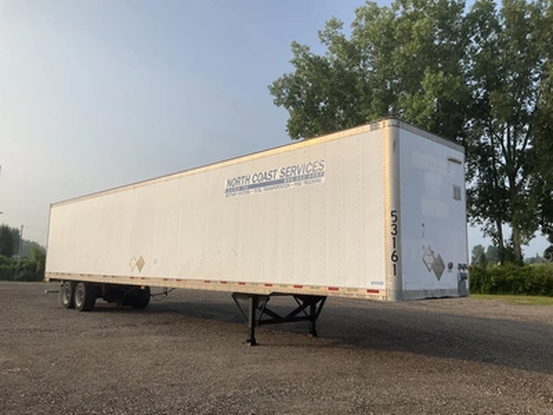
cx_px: 276
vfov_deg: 48.2
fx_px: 463
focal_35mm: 29
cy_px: 208
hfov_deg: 61.7
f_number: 1.8
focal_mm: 3
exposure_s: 1/2058
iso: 25
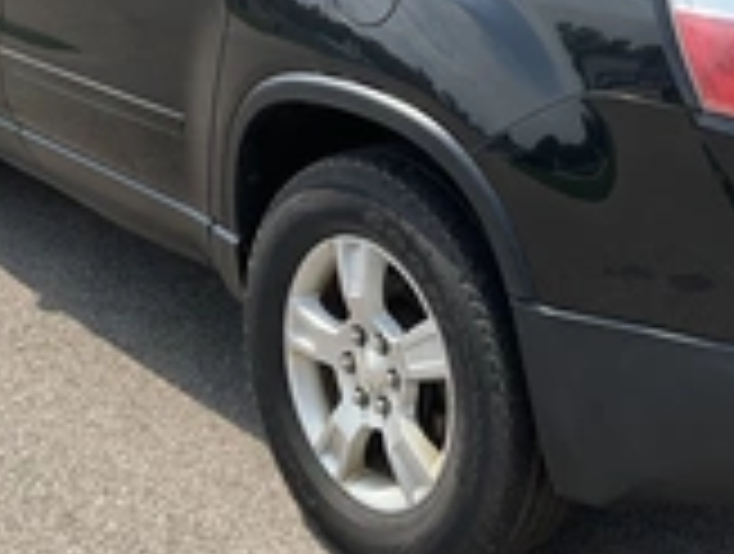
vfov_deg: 20.5
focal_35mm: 71
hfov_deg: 27.0
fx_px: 1509
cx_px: 549
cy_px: 90
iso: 25
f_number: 1.8
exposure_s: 1/1076
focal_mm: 3
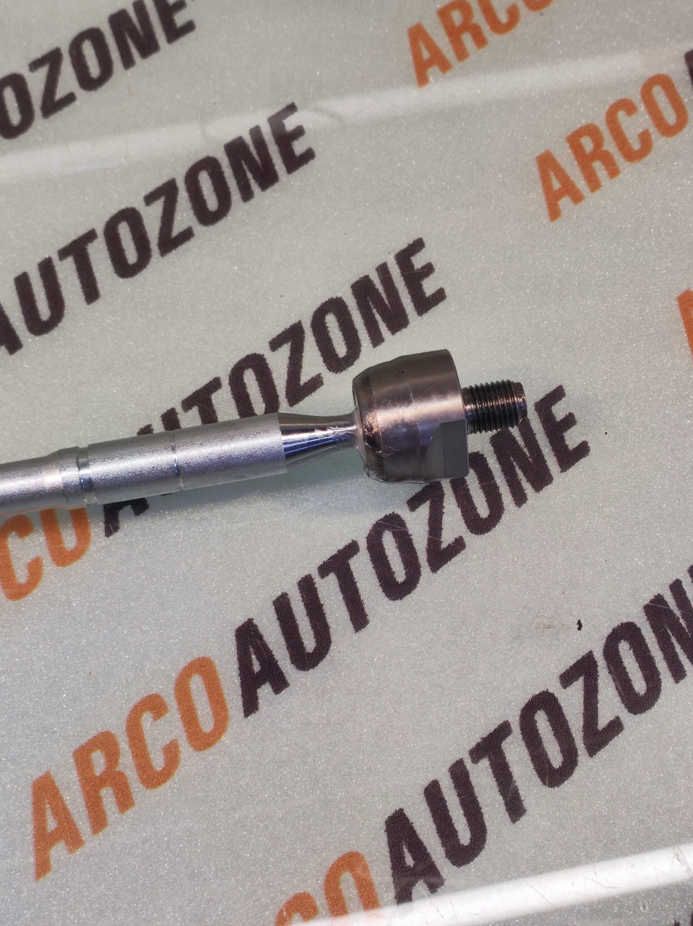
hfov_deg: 74.7
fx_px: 454
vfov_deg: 91.1
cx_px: 346
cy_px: 463
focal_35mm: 17
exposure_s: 1/33
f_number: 1.79
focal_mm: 4.74
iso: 91
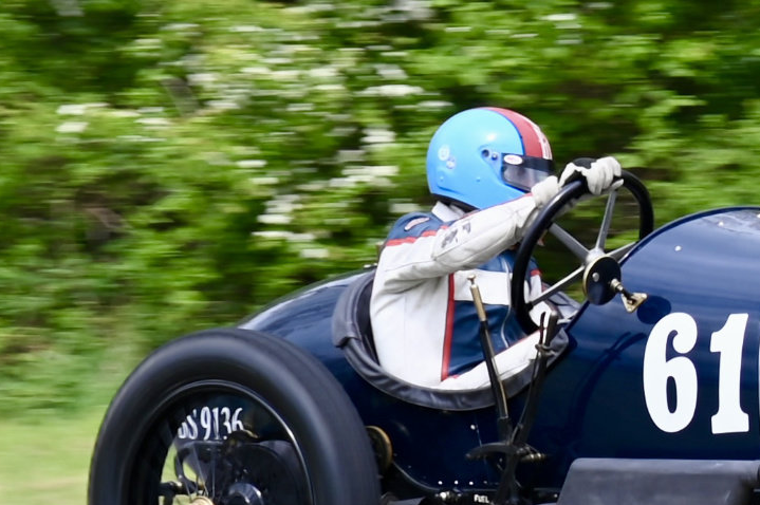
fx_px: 9976
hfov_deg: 4.4
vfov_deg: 2.9
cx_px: 810
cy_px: 415
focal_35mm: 473
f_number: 9
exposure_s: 1/200
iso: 100
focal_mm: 170
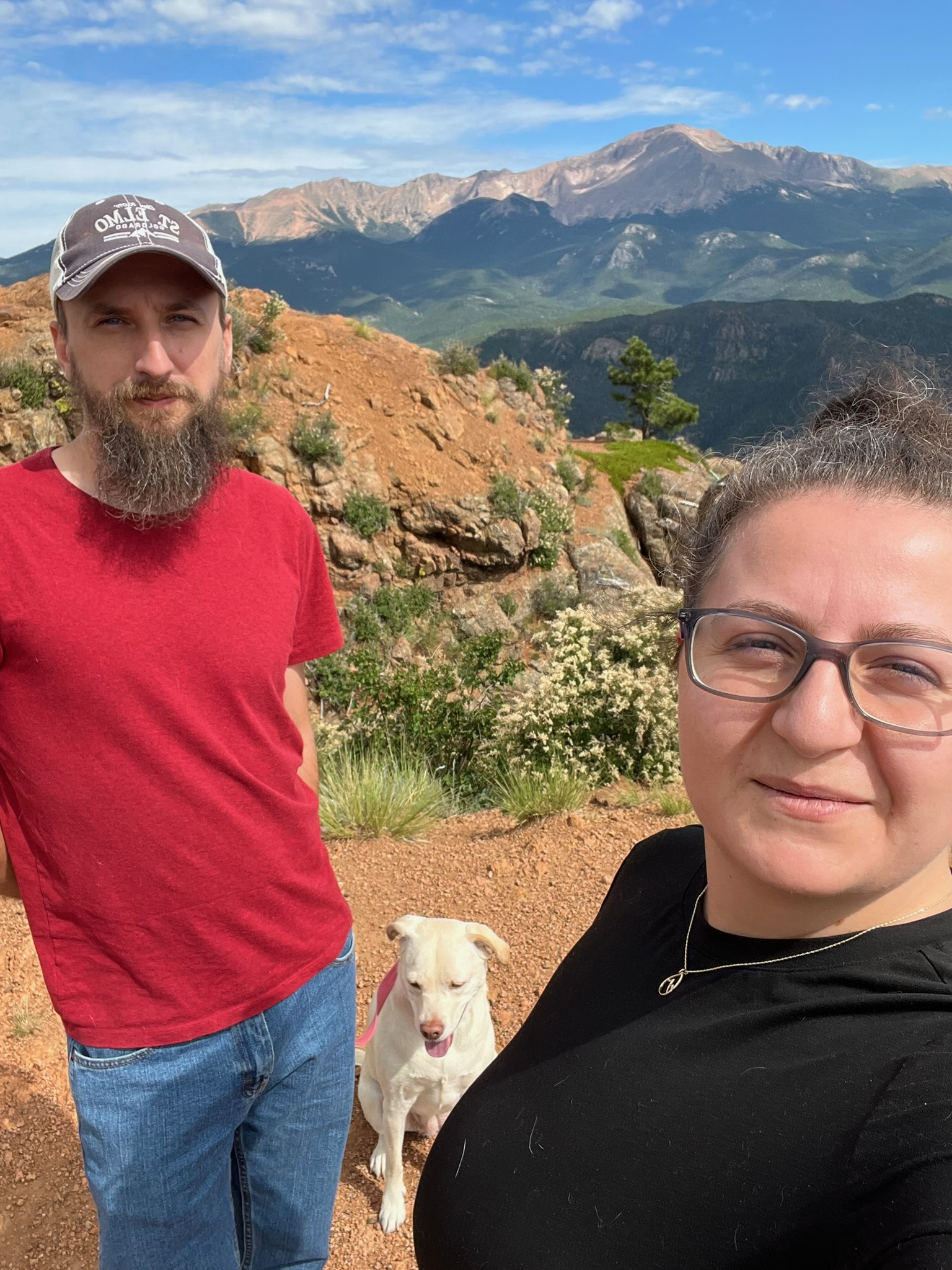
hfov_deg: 46.8
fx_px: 1100
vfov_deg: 60.0
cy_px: 635
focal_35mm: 30
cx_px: 476
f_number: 2.2
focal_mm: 2.71
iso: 32
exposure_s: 1/806
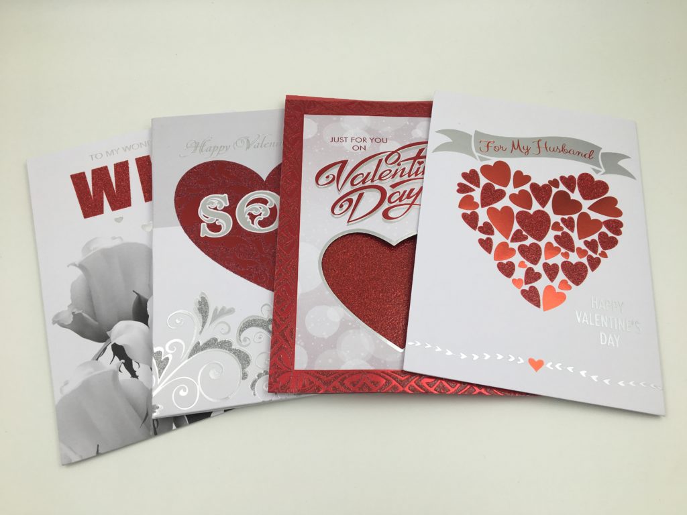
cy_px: 258
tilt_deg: -62.2
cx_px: 344
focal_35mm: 29
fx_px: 576
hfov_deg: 61.7
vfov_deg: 48.2
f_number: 2.2
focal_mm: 4.15
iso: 25
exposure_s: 1/565
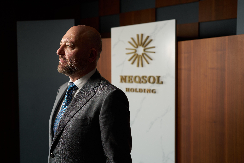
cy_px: 82
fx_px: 237
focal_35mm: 35
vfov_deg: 37.9
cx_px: 122
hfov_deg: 54.4
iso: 125
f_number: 2.5
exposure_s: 1/50
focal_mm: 35
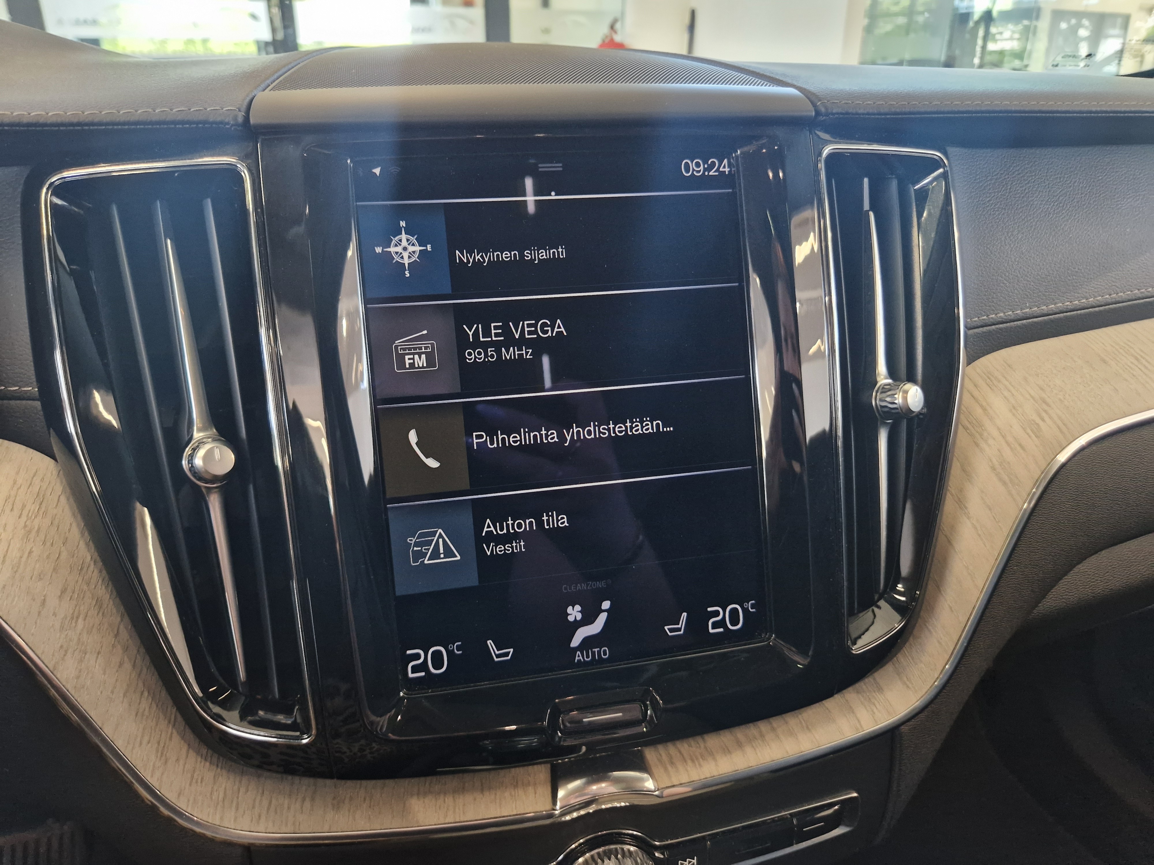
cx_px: 577
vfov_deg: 58.9
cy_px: 432
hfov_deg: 73.9
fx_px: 767
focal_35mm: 23
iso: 400
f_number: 1.8
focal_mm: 5.4
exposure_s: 1/100
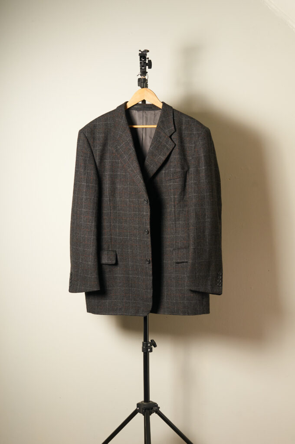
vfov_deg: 37.9
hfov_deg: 25.7
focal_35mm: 52
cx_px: 148
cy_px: 222
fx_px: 647
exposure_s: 1/250
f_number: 9
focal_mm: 35
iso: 200
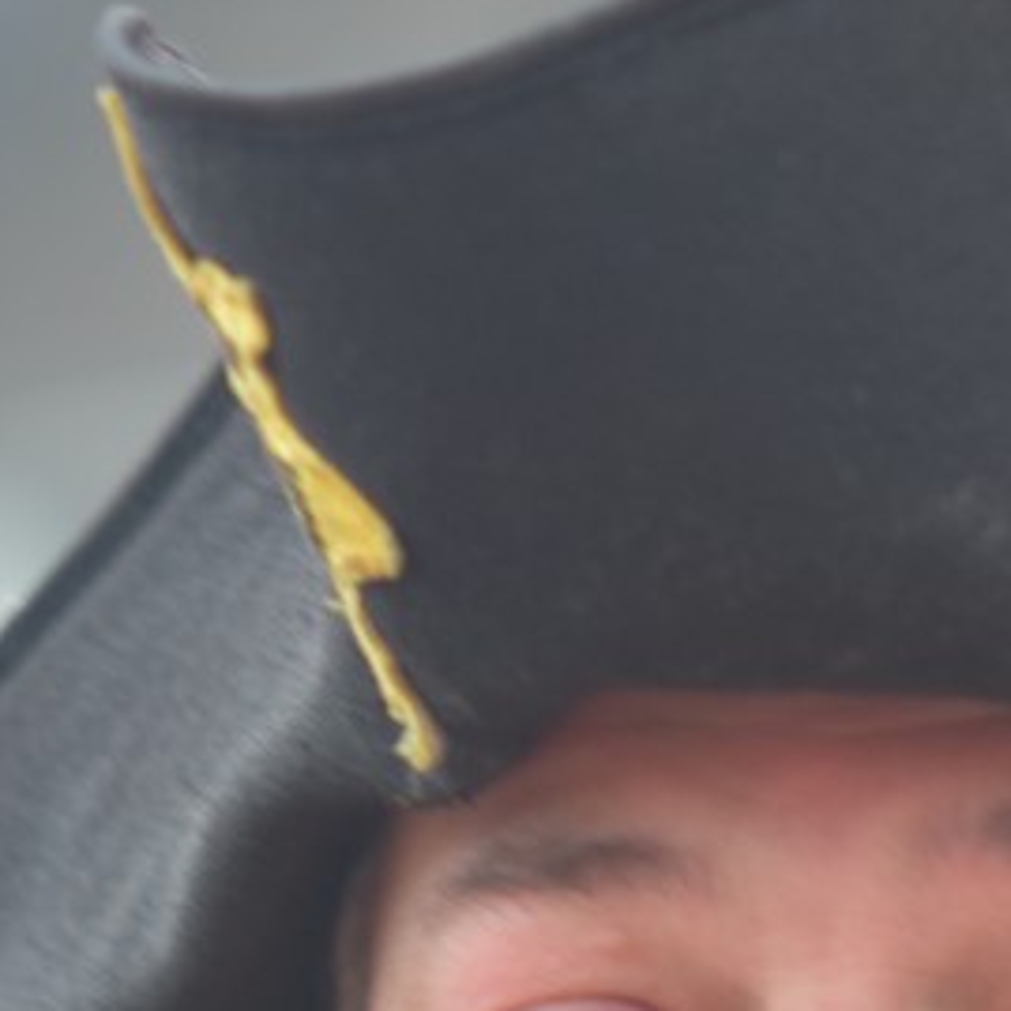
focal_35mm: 728
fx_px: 24055
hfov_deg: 2.4
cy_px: 1017
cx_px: 958
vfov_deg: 2.4
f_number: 2.8
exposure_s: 1/160
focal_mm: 150
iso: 320
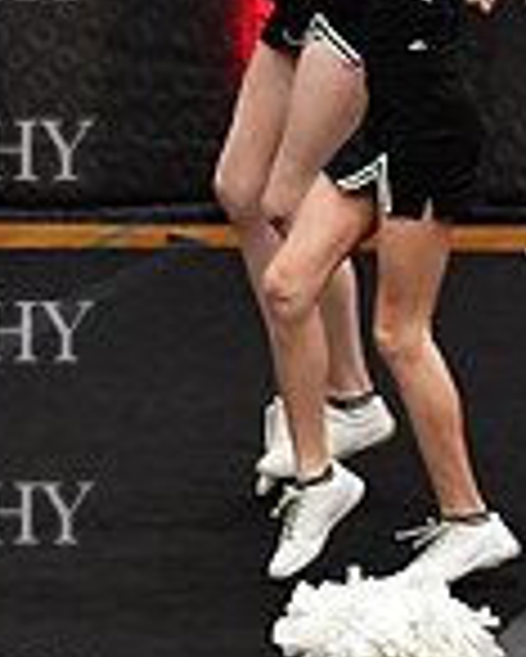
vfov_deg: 3.7
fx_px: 10264
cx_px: -557
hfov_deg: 2.9
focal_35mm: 528
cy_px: 785
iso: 4000
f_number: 3.5
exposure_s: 1/500
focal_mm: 95
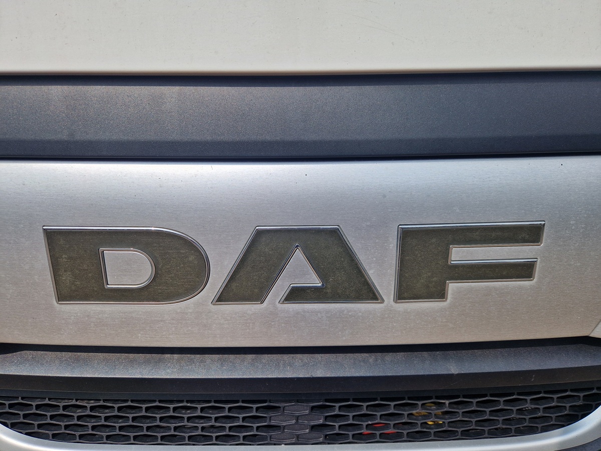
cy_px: 226
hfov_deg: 73.9
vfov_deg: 58.9
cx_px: 300
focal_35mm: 23
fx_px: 399
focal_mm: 5.4
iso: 50
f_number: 1.8
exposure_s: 1/1912
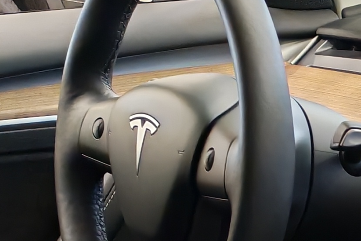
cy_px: 508
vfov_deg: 9.1
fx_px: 1404
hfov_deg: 13.2
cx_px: 645
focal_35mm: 140
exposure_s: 1/100
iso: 1250
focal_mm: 6.12
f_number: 1.9
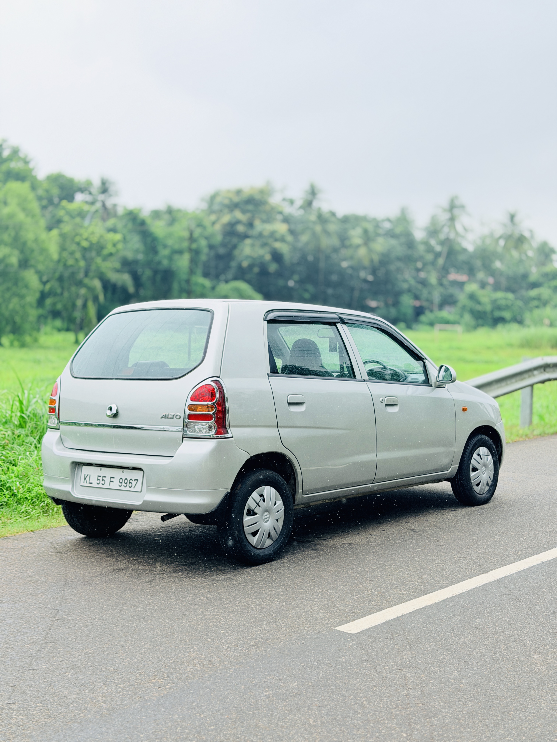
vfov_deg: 39.7
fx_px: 1030
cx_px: 278
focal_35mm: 48
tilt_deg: -3.0
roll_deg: -1.5
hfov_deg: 30.3
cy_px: 371
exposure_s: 1/1543
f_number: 1.78
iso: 64
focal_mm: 6.76
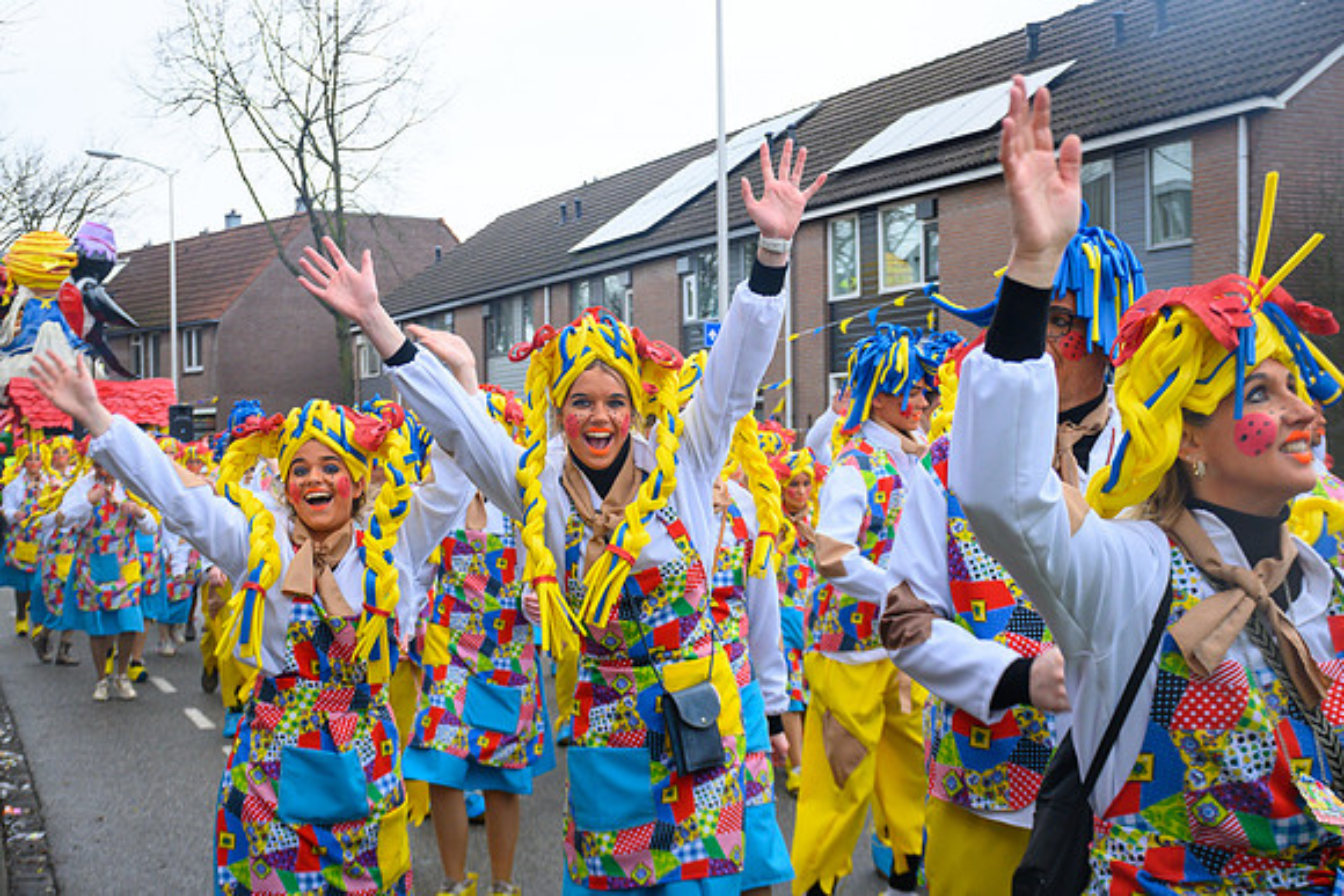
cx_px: 672
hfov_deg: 35.0
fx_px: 2128
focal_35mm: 57
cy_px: 448
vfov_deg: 23.8
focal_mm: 38
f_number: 6.3
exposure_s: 1/200
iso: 400
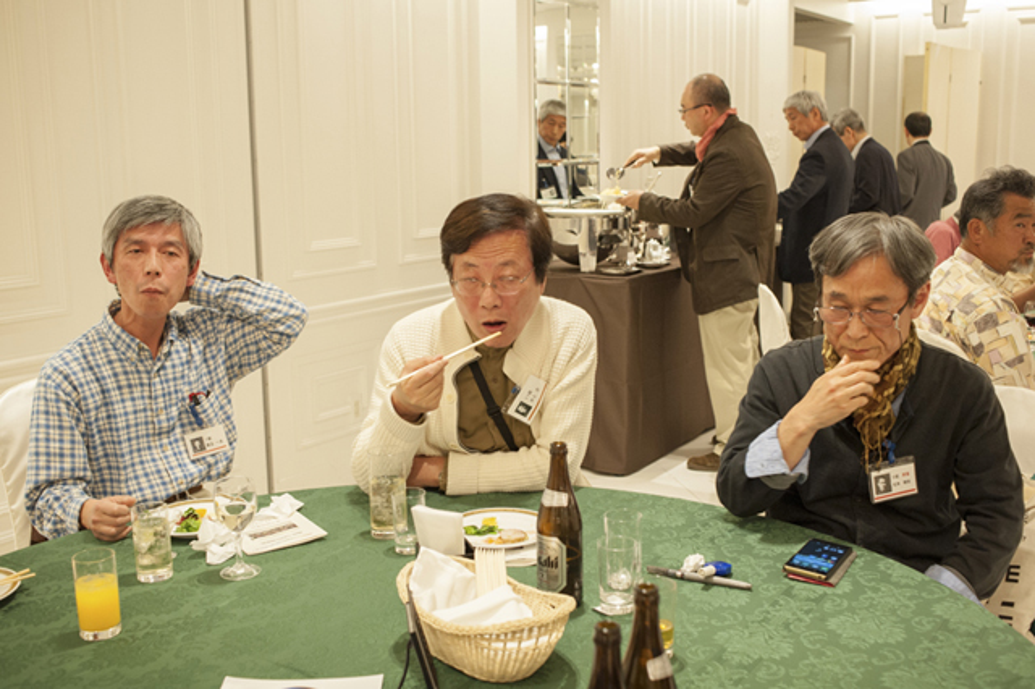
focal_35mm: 35
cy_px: 344
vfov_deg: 37.8
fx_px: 1006
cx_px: 518
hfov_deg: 54.5
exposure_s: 1/100
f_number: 5.6
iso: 1400
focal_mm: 35
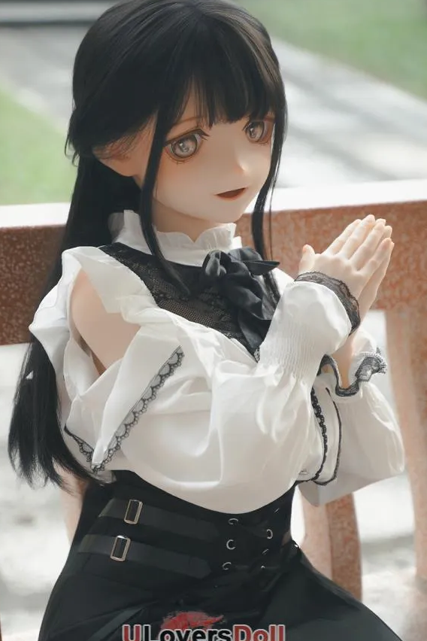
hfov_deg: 18.2
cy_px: 329
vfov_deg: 27.0
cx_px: 204
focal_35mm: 75
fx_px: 1334
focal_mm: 71
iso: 200
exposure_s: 1/80
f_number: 2.8
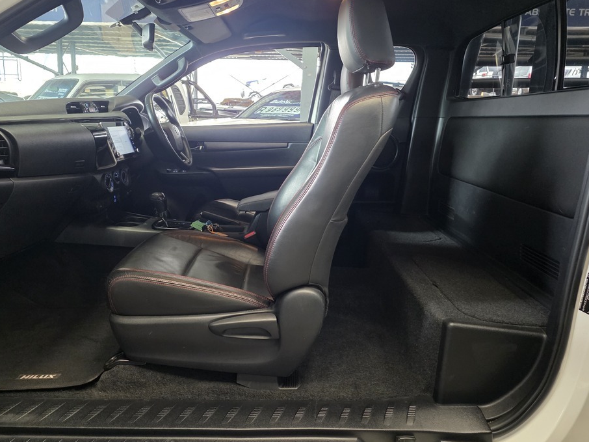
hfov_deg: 67.3
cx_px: 281
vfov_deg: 53.0
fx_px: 442
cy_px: 204
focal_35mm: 26
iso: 1000
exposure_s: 1/100
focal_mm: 6.25
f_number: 1.7
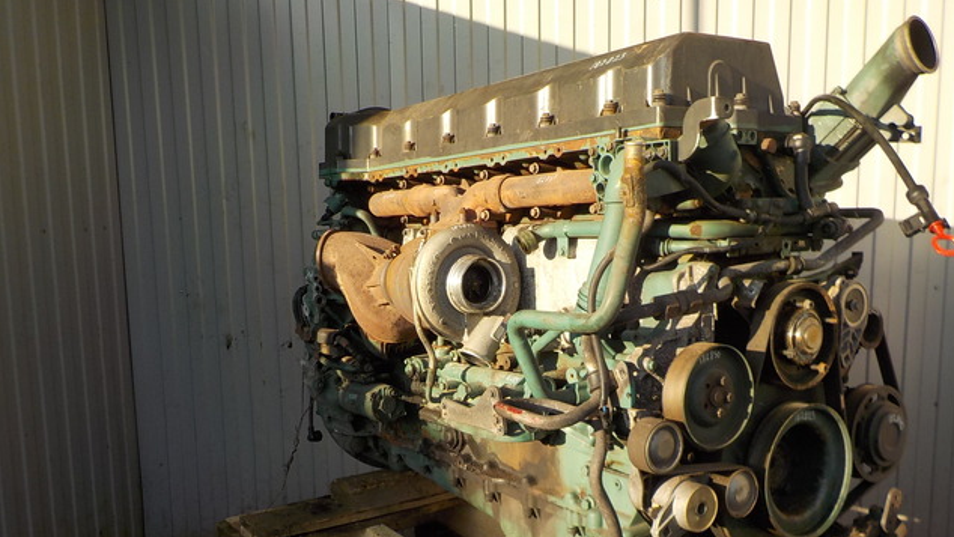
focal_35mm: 33
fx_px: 835
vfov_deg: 35.5
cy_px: 334
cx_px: 480
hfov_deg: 59.5
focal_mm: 4.1
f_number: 3.3
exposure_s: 1/400
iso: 125
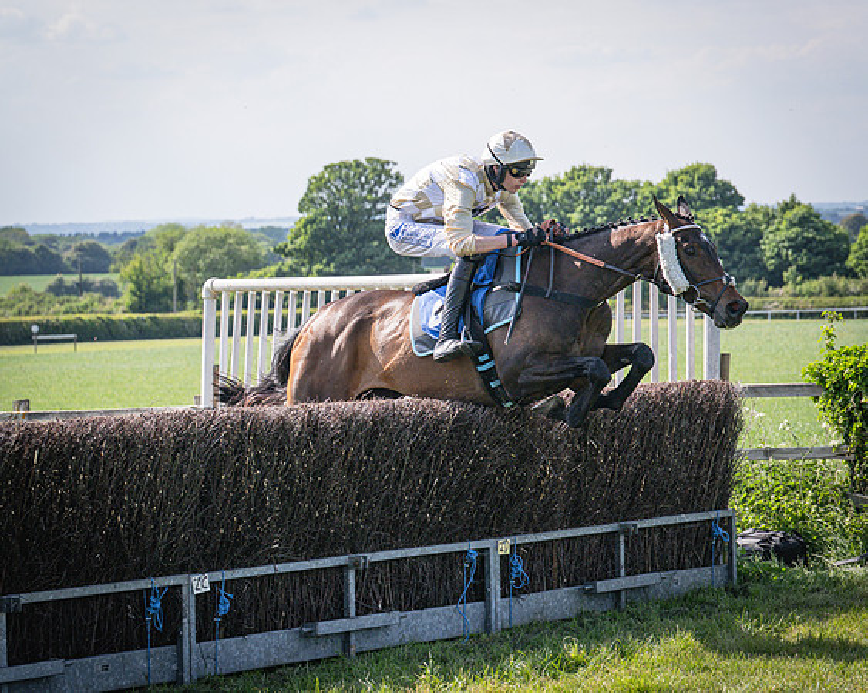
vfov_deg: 13.0
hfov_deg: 16.3
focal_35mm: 118
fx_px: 3036
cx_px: 535
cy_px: 334
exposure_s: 1/3200
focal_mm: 70
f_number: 4
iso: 400
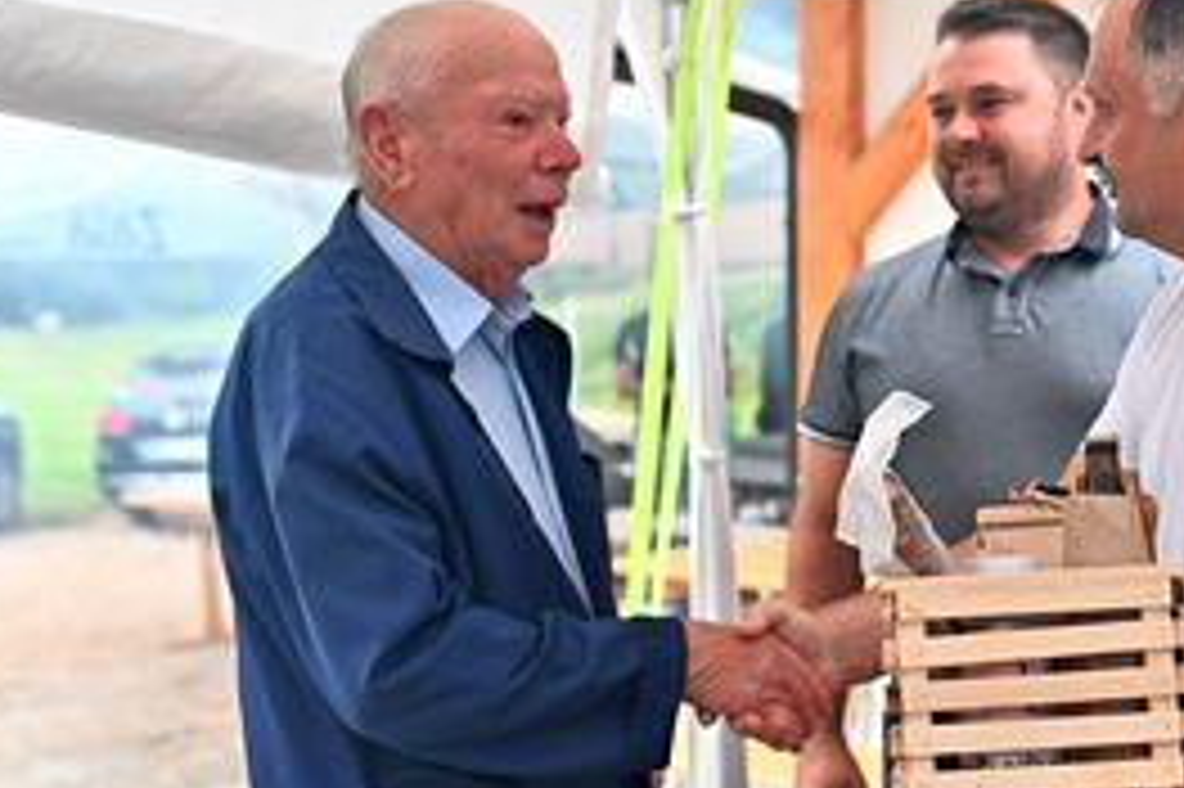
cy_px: 540
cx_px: 909
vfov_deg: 22.5
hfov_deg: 32.7
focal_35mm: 60
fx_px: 1972
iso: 1600
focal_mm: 35
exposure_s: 1/200
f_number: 3.2
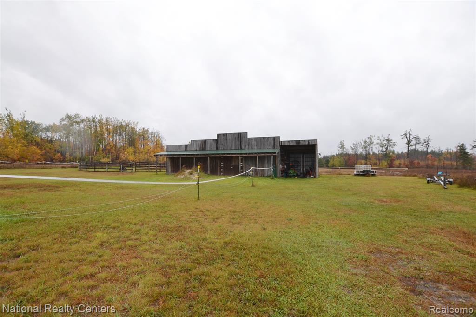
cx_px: 238
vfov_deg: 77.3
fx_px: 198
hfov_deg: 100.4
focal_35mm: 15
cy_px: 158
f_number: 5
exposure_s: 1/200
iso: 100
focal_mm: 10
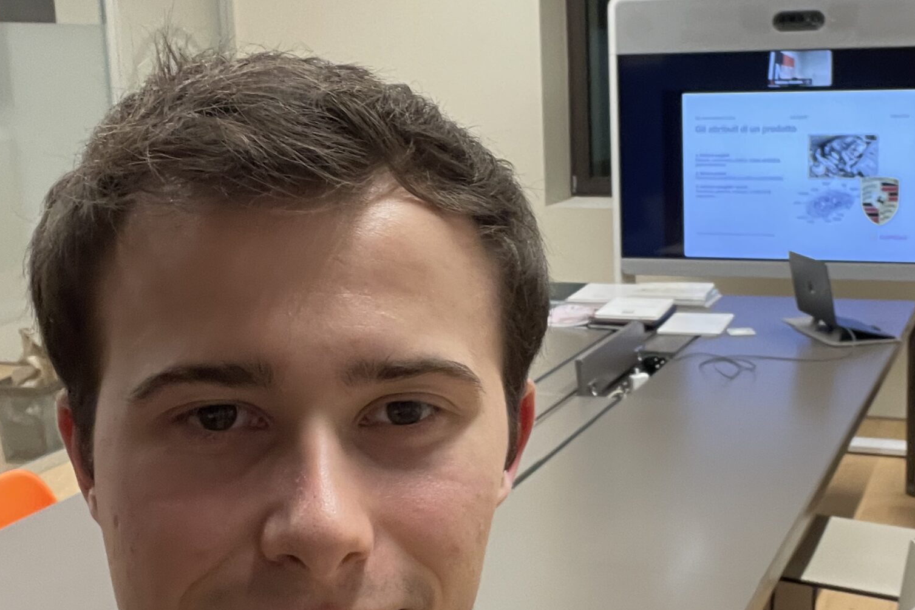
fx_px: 1347
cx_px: 559
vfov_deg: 25.5
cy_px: 269
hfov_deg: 37.3
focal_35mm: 53
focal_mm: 2.71
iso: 320
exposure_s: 1/50
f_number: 2.2
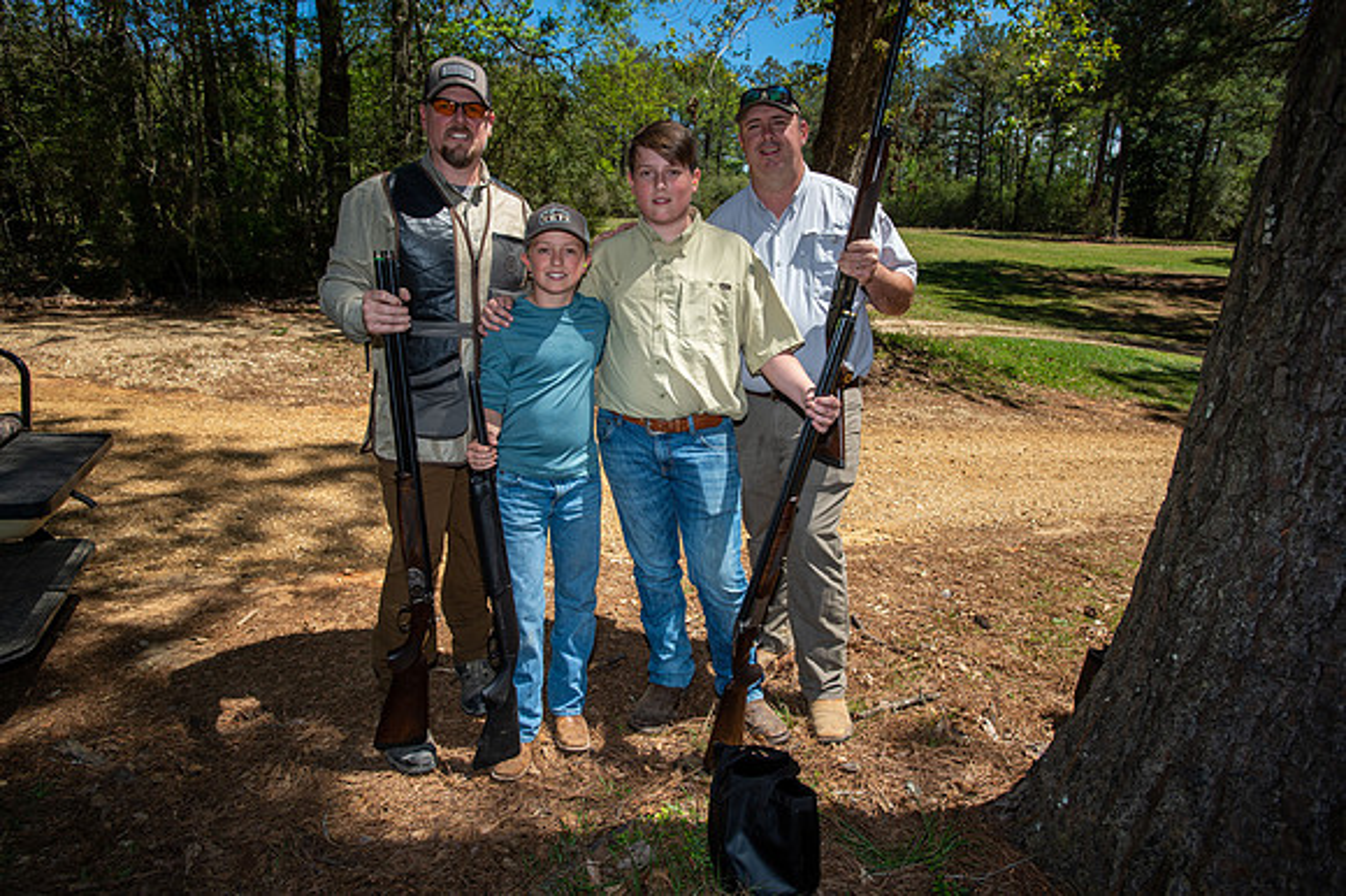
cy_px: 448
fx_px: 747
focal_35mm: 20
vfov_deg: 61.9
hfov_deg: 84.0
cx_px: 673
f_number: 5.6
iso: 80
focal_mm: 20
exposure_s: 1/250
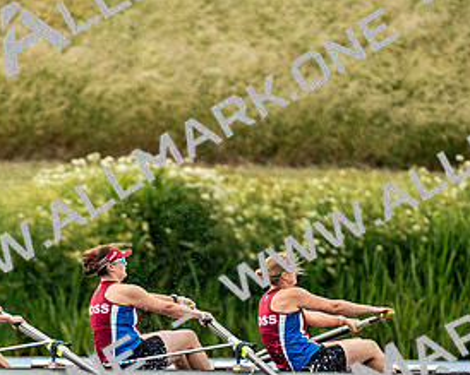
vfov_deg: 1.3
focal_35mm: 1193
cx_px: 94
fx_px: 16589
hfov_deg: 1.6
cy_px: 330
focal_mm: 600
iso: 640
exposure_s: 1/2000
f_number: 6.3
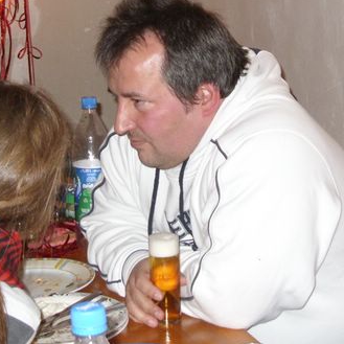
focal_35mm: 92
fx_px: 1034
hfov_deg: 18.9
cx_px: 179
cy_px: 79
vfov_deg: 18.7
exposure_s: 1/30
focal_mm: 6.3
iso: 200
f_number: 2.8
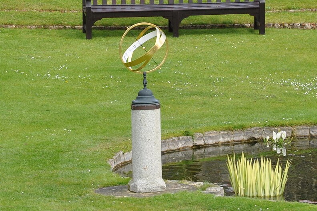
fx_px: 1123
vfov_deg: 10.8
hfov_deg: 16.1
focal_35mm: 128
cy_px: 106
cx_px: 158
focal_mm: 85
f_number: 8
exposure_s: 1/200
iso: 200
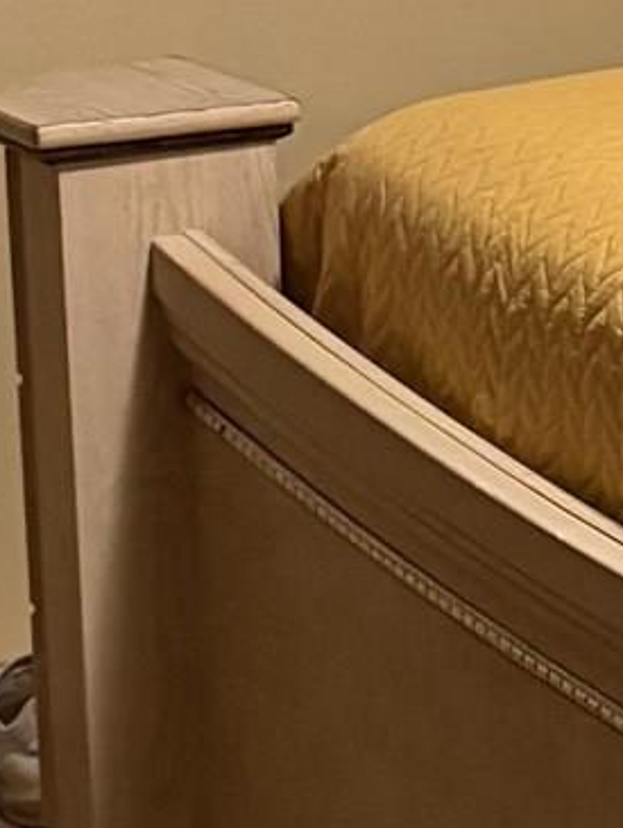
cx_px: 1744
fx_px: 3619
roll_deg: -2.6
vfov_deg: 13.1
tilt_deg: -14.7
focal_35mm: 151
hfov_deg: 8.5
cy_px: 308
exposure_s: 1/40
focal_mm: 6.76
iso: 800
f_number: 1.78
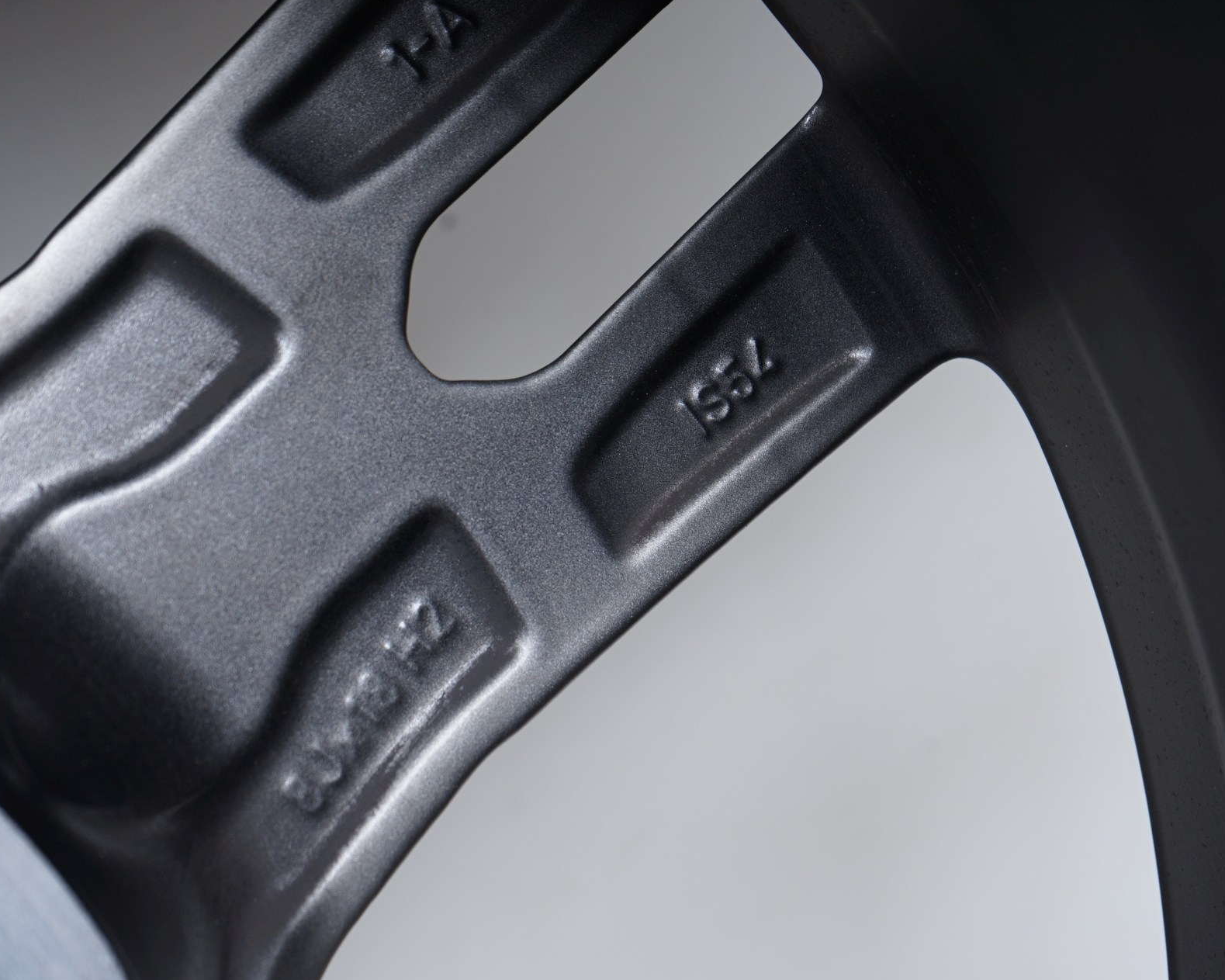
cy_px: 492
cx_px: 564
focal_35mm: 73
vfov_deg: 21.0
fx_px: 2646
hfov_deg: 26.1
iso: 250
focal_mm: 64
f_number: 7.1
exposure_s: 1/125
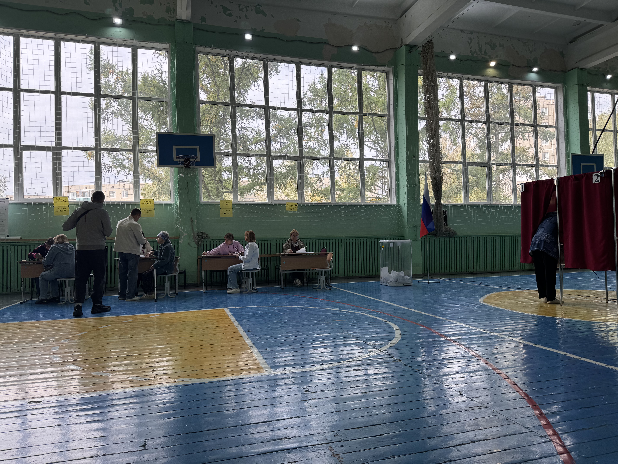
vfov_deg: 56.8
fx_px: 428
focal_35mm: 24
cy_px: 232
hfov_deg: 71.6
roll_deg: +1.5
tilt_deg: +1.6
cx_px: 309
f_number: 1.78
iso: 80
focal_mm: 6.76
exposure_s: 1/349
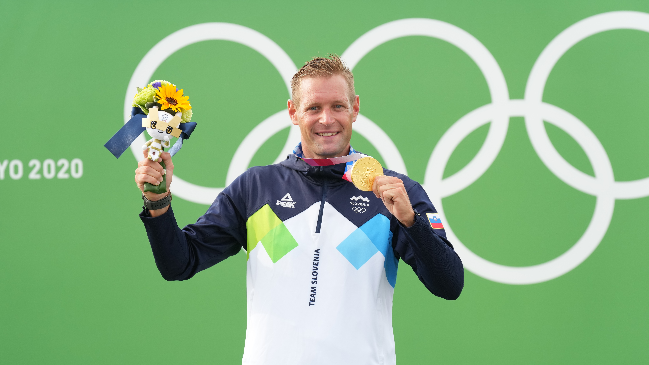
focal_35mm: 210
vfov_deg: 5.8
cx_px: 324
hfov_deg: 10.3
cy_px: 204
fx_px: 3614
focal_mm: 200
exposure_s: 1/320
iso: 640
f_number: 7.1
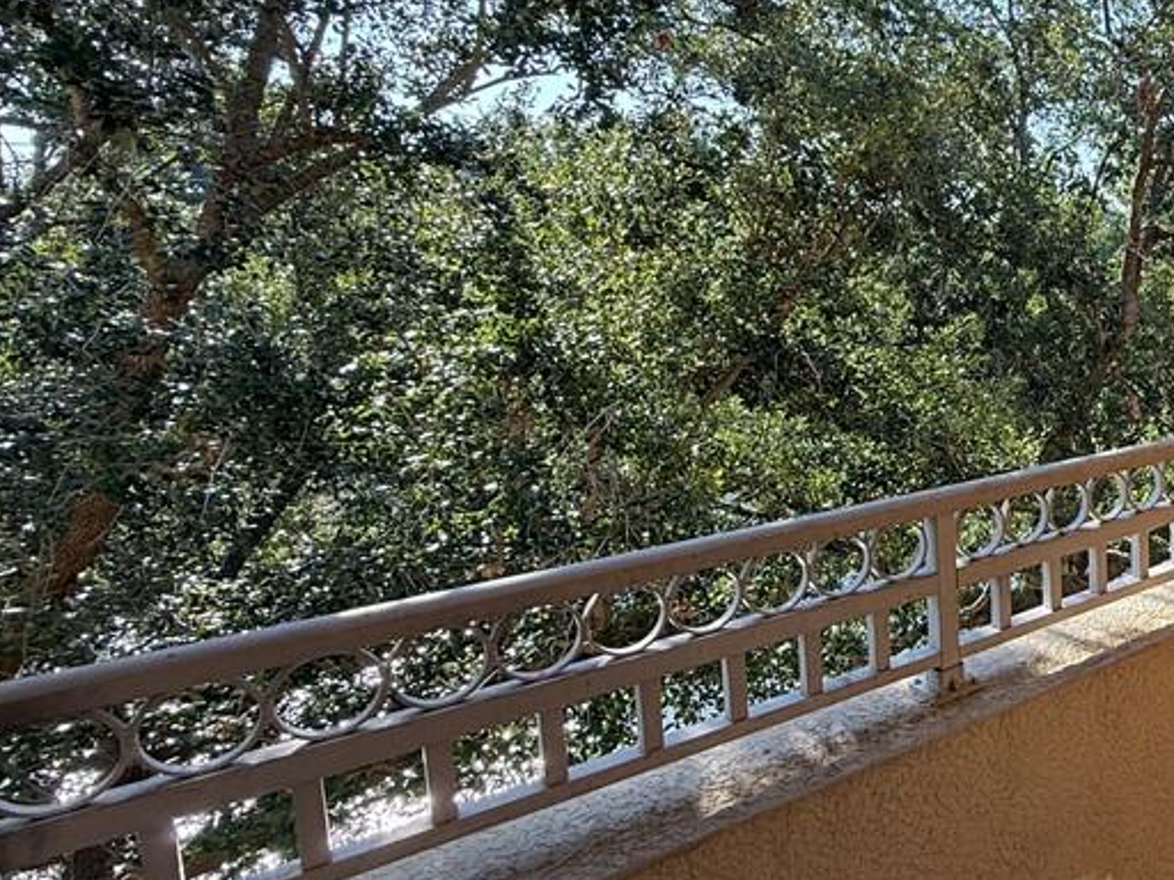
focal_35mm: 28
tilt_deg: -5.4
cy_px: 355
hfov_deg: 51.6
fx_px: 950
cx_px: 1158
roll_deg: +0.7
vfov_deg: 49.5
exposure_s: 1/338
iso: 64
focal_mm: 2.22
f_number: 2.2
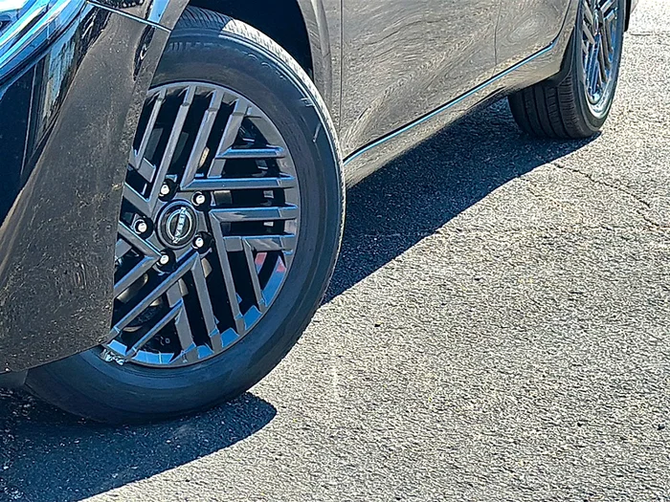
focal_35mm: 87
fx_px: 1684
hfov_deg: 22.5
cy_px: 251
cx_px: 335
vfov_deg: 17.0
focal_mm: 6.86
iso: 100
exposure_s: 1/2315
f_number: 1.78
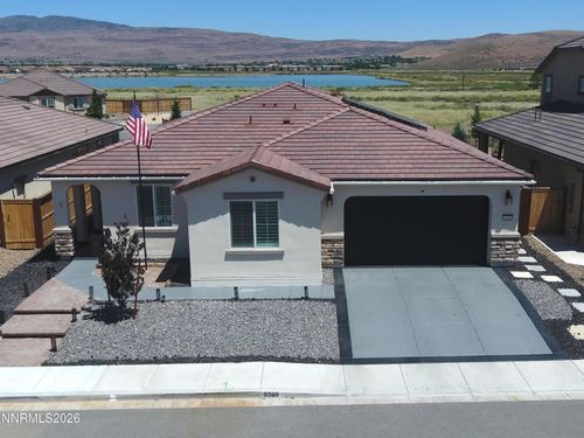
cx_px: 292
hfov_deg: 81.7
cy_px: 219
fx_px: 337
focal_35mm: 20
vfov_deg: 66.0
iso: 100
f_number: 2.8
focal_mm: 3.61
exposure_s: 1/1715
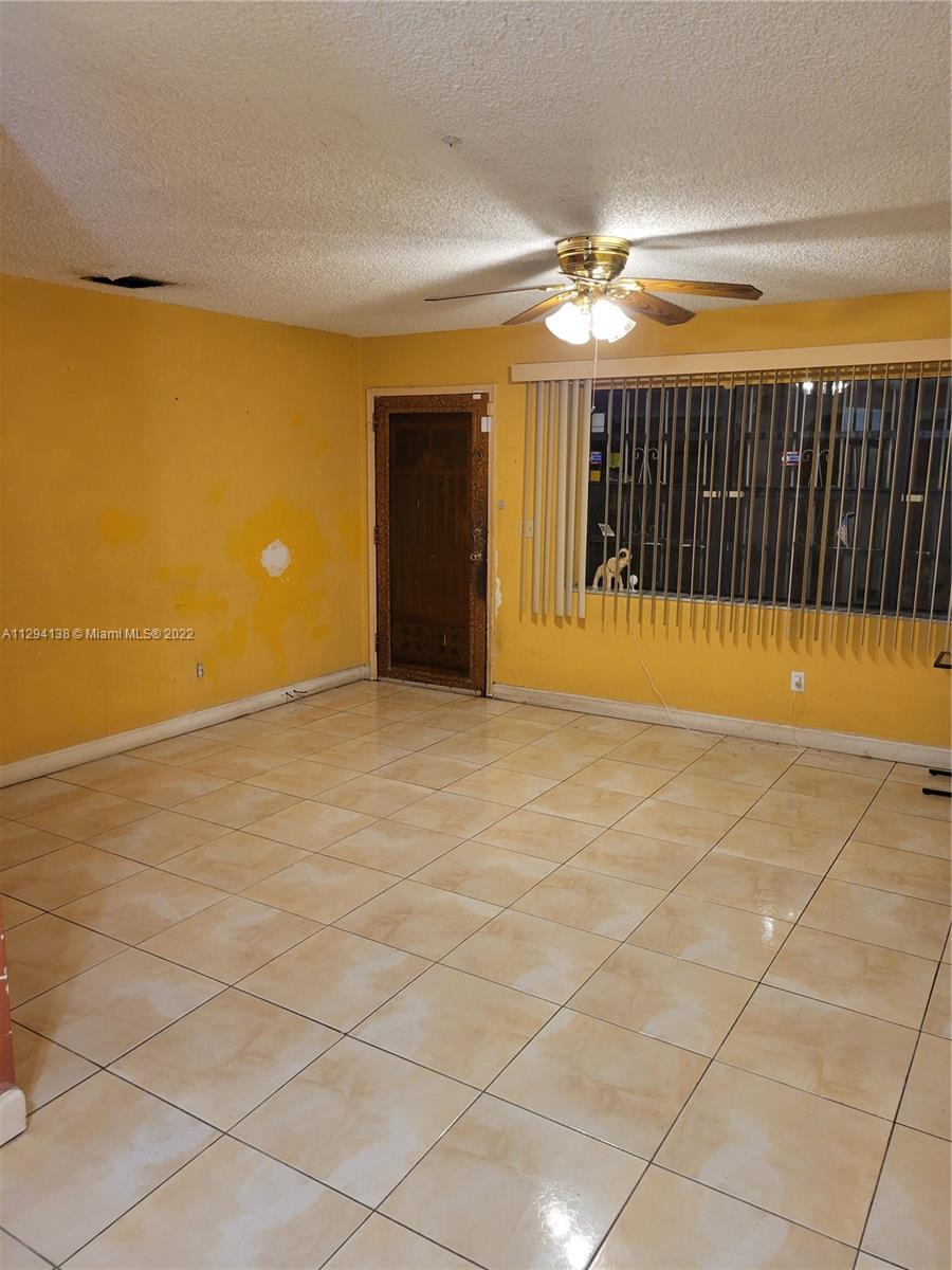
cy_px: 635
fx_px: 953
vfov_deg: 67.3
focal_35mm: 26
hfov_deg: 53.1
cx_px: 476
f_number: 1.8
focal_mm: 5.4
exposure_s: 1/40
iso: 250
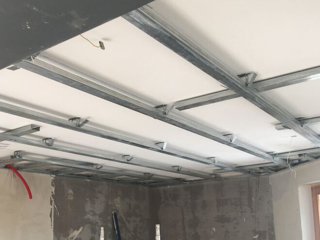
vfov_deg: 34.3
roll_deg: +1.6
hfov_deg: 45.8
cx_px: 155
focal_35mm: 41
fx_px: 379
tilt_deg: +7.2
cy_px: 185
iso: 32
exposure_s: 1/50
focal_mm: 4.15
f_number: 2.2
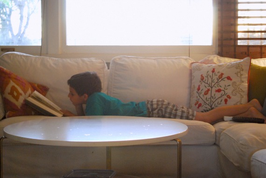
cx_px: 133
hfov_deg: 33.3
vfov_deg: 22.7
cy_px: 89
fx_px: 444
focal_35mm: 60
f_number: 5.3
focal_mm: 40
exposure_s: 1/15
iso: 1600
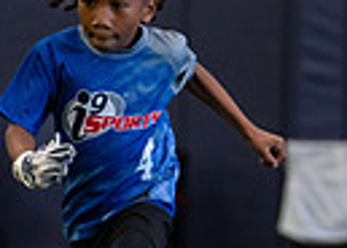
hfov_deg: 7.0
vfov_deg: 5.0
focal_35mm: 286
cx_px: 58
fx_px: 2817
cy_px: 233
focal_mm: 50
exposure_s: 1/1000
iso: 1000
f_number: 1.2
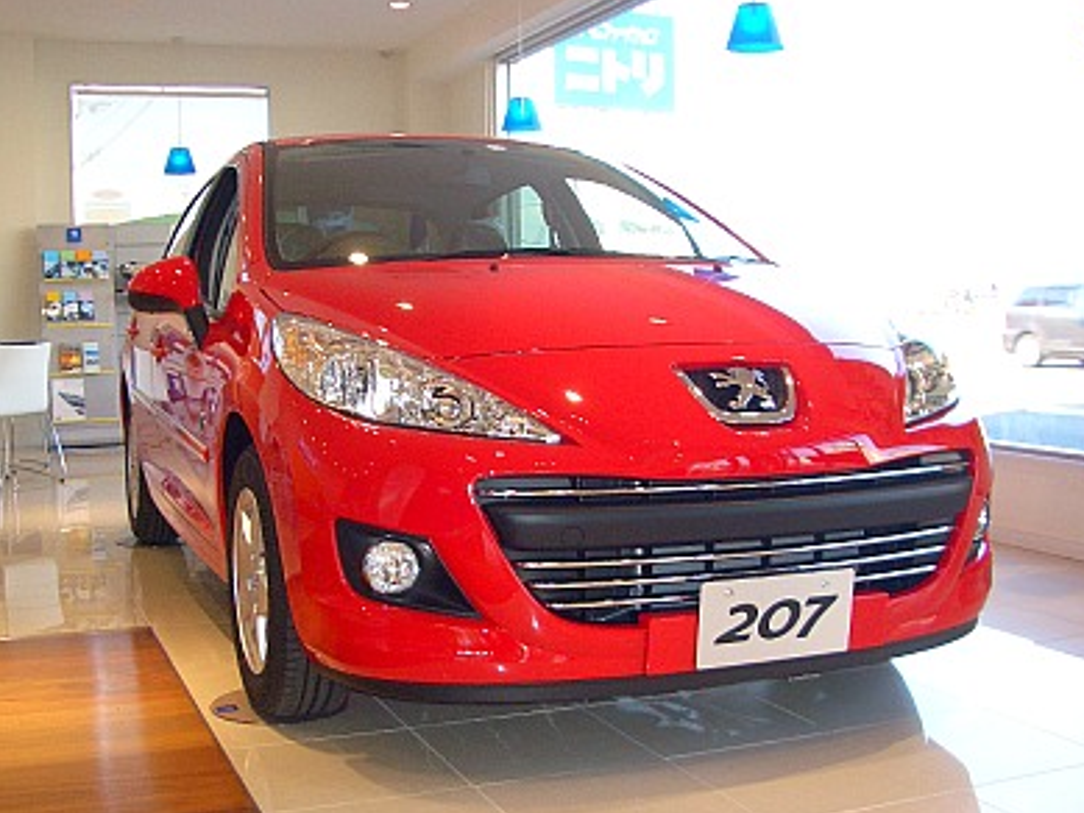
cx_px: 555
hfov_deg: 51.3
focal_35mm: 36
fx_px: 1128
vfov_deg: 39.7
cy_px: 412
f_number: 2.6
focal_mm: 5.8
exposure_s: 1/100
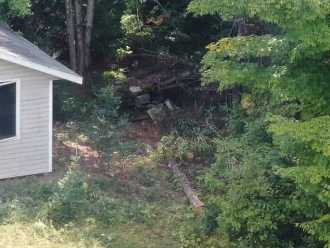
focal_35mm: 170
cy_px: 60
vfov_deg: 8.7
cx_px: -63
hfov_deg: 11.4
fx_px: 1620
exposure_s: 1/120
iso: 100
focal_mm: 8.6
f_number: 3.8
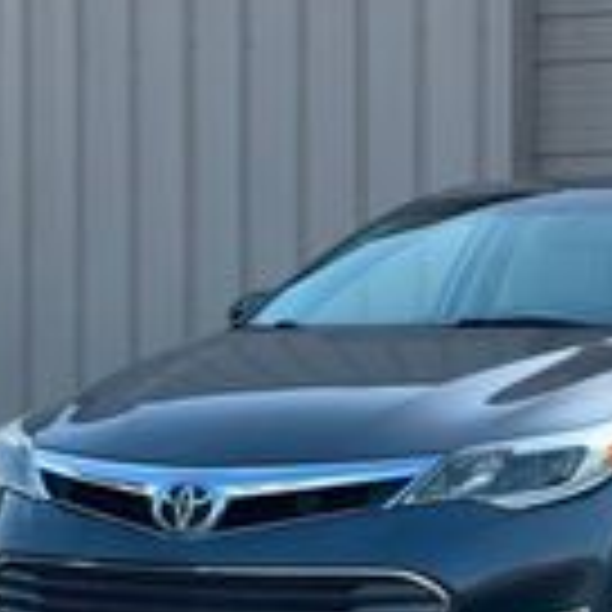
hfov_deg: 13.7
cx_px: 621
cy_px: 256
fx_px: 2500
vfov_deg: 13.9
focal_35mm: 125
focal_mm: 6.76
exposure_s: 1/1543
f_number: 1.78
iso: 100
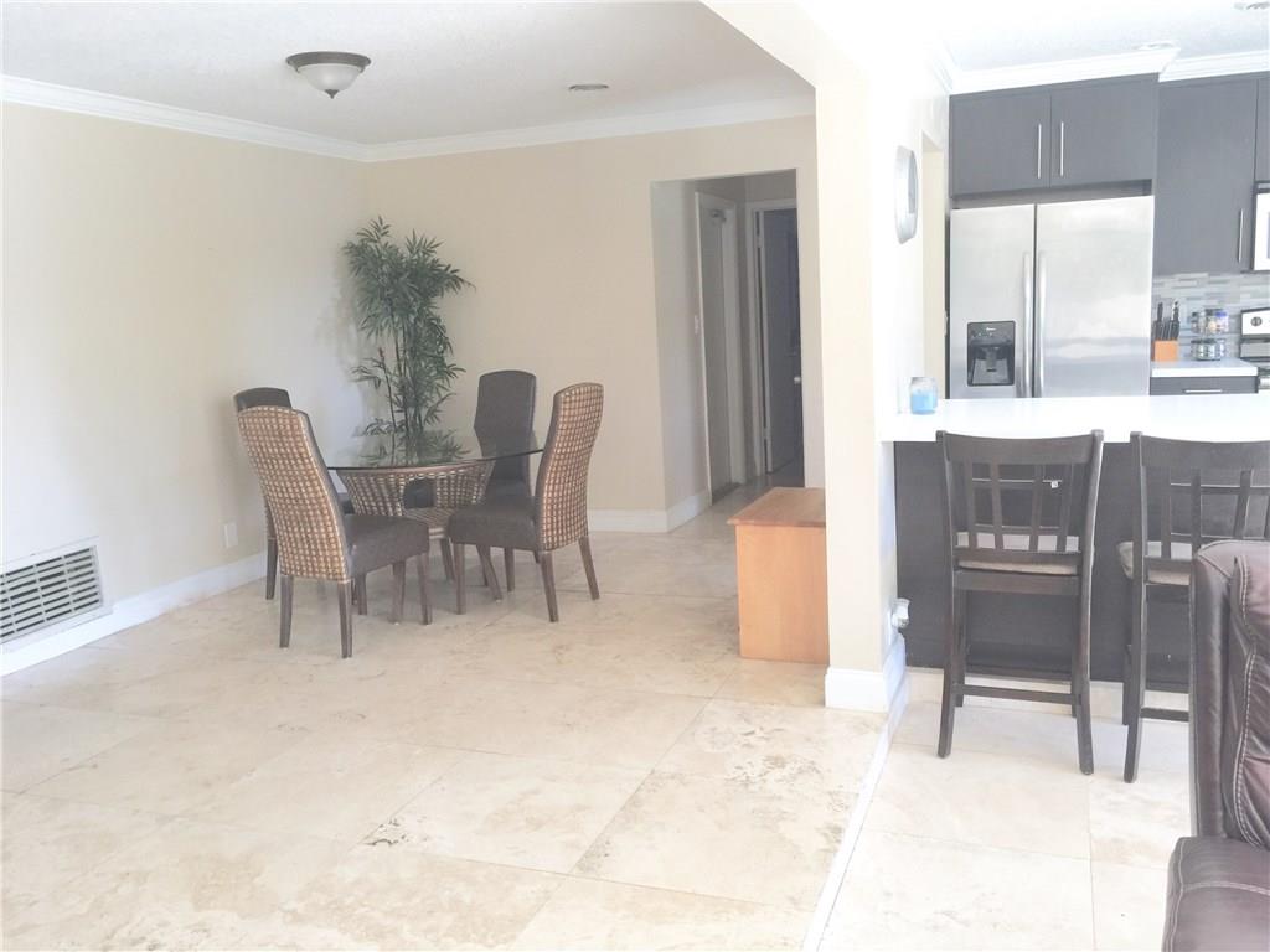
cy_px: 476
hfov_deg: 61.7
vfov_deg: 48.2
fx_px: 1064
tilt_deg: -7.0
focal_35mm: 29
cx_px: 635
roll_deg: +2.0
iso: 32
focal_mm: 4.15
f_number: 2.2
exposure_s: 1/40
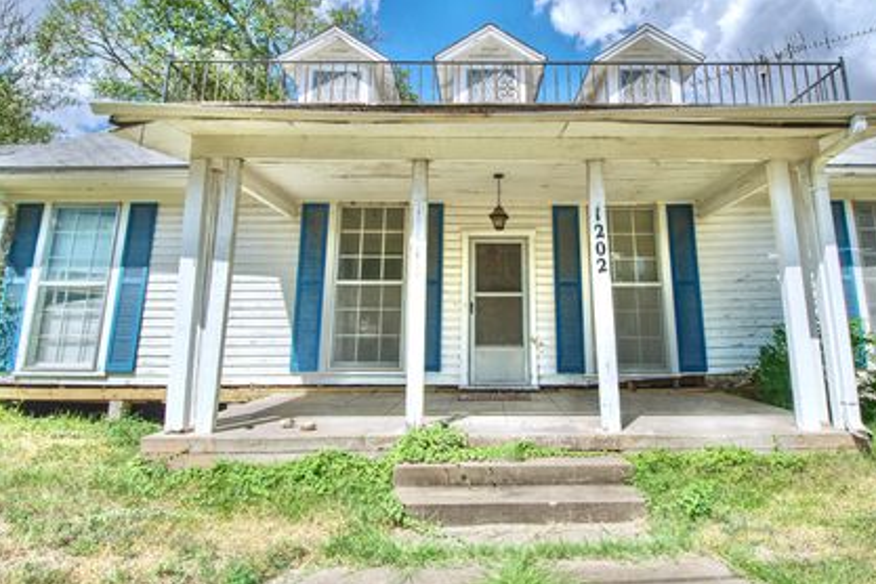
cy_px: 247
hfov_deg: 89.6
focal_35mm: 18
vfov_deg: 67.0
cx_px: 489
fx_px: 438
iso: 640
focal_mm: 10
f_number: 7.1
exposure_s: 1/1000
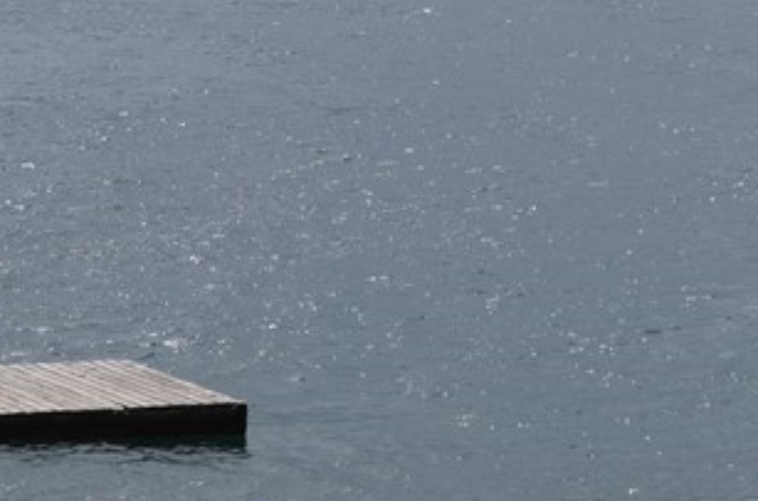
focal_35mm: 240
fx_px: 5036
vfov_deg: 5.7
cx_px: 604
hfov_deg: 8.6
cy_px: 1
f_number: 10
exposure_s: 1/400
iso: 100
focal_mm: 45
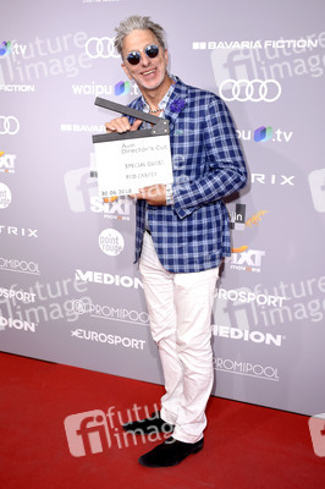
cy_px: 244
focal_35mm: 36
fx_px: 488
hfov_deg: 36.8
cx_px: 162
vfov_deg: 53.2
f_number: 6.3
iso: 250
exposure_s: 1/125
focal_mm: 24
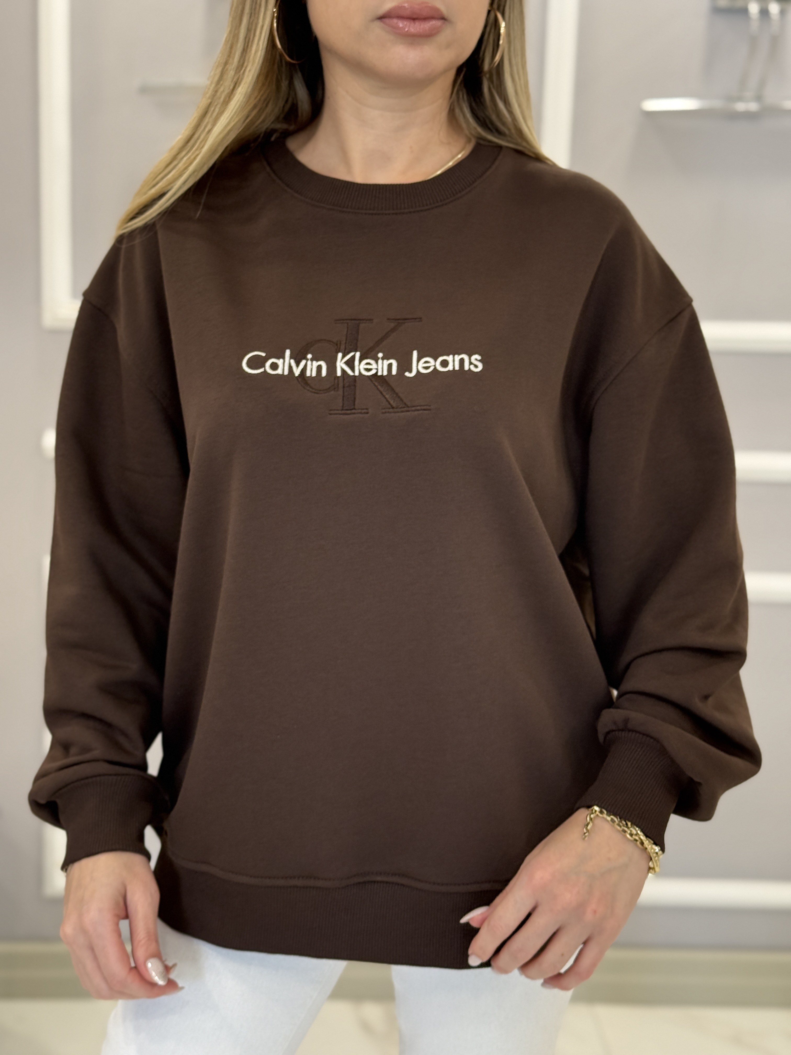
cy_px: 528
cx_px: 396
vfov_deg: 39.7
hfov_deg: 30.3
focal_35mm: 48
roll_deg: -2.7
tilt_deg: -8.7
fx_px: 1462
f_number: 1.78
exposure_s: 1/61
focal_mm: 6.76
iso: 200
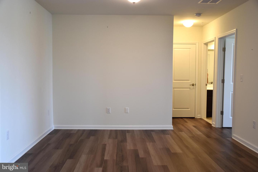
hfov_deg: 53.1
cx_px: 129
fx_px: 258
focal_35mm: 36
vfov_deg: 36.9
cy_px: 86
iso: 400
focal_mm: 24
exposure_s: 1/60
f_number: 4
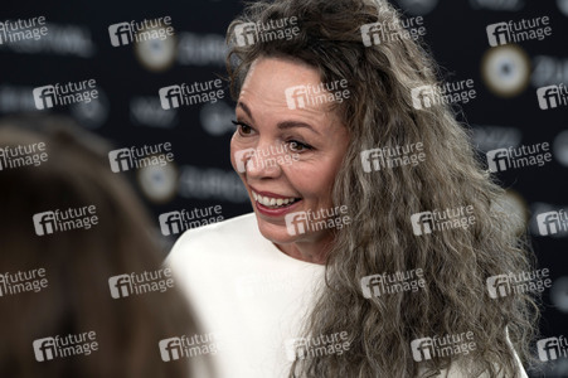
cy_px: 189
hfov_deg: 15.4
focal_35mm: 133
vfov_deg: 10.3
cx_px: 284
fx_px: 2097
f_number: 4.5
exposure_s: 1/200
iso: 400
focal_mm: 133
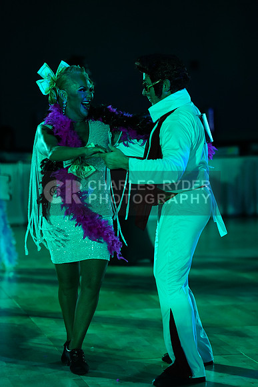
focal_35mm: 138
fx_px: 1482
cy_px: 194
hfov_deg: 9.9
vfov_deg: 14.9
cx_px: 129
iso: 2000
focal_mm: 138
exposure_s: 1/320
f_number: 2.8
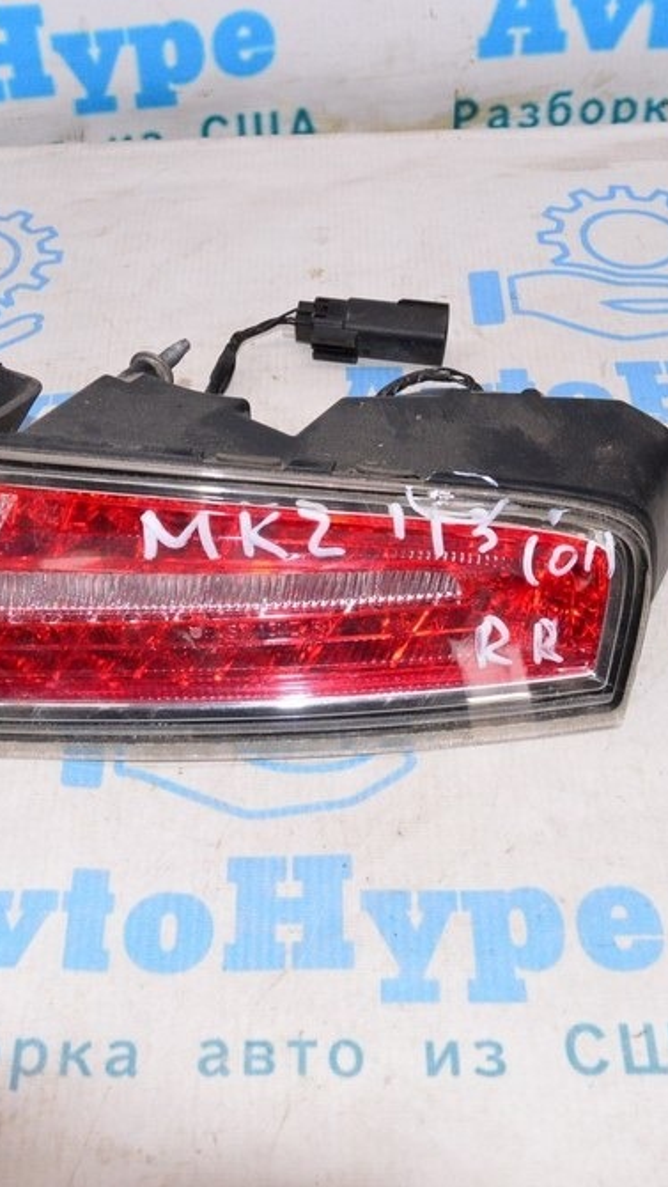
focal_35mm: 48
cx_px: 243
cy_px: 601
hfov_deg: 24.8
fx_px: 1511
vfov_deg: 42.9
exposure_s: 1/200
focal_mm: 20
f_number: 8
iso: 1600
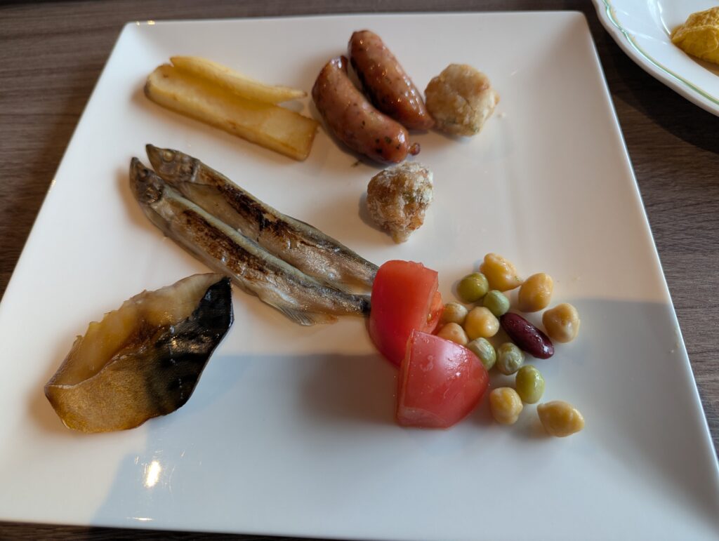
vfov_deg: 56.9
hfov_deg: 71.5
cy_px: 270
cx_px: 360
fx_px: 499
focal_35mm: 24
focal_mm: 6.81
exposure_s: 1/100
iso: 73
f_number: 1.85
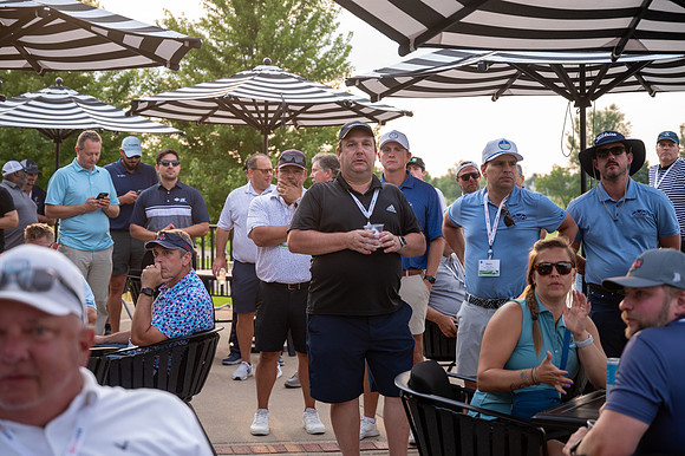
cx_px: 342
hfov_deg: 32.9
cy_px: 228
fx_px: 1160
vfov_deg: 22.2
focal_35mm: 61
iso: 500
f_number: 4
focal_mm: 61
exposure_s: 1/500
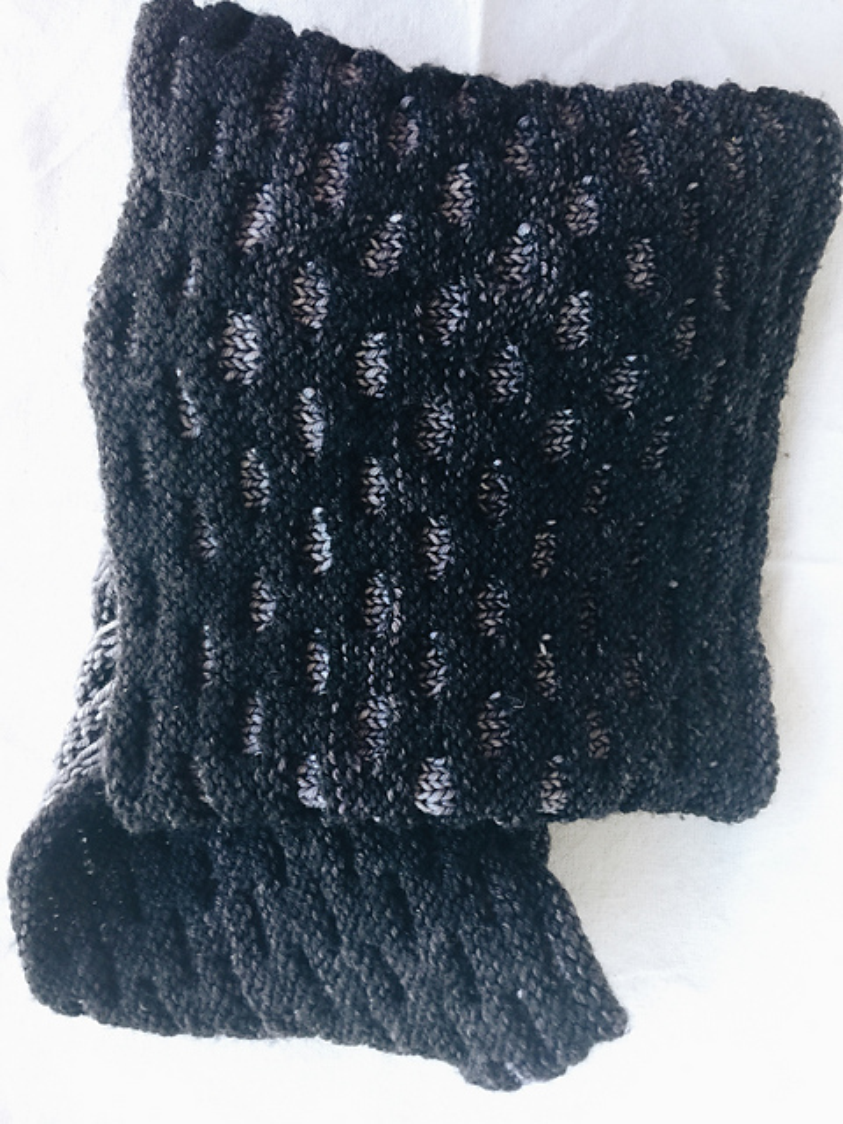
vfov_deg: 61.7
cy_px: 562
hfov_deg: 48.2
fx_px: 942
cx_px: 422
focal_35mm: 29
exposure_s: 1/15
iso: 50
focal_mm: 4.15
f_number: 2.2
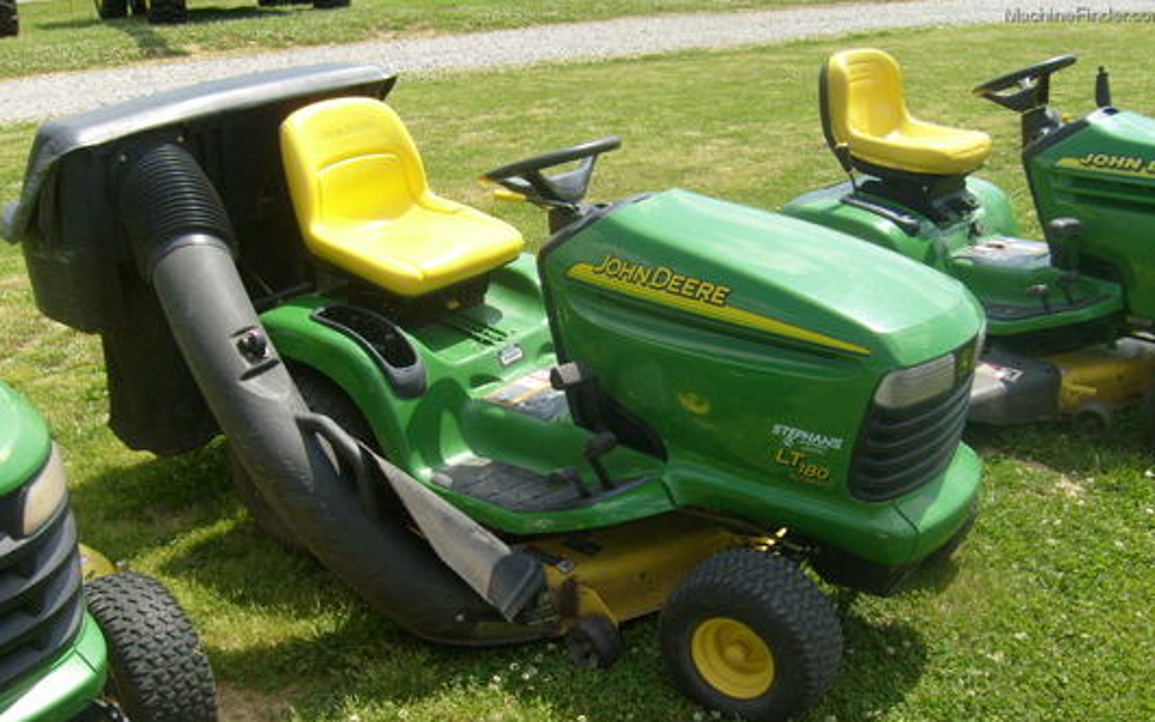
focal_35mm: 38
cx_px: 574
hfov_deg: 51.5
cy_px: 439
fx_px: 1196
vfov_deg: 33.5
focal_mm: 5.8
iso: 80
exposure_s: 1/250
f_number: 7.1
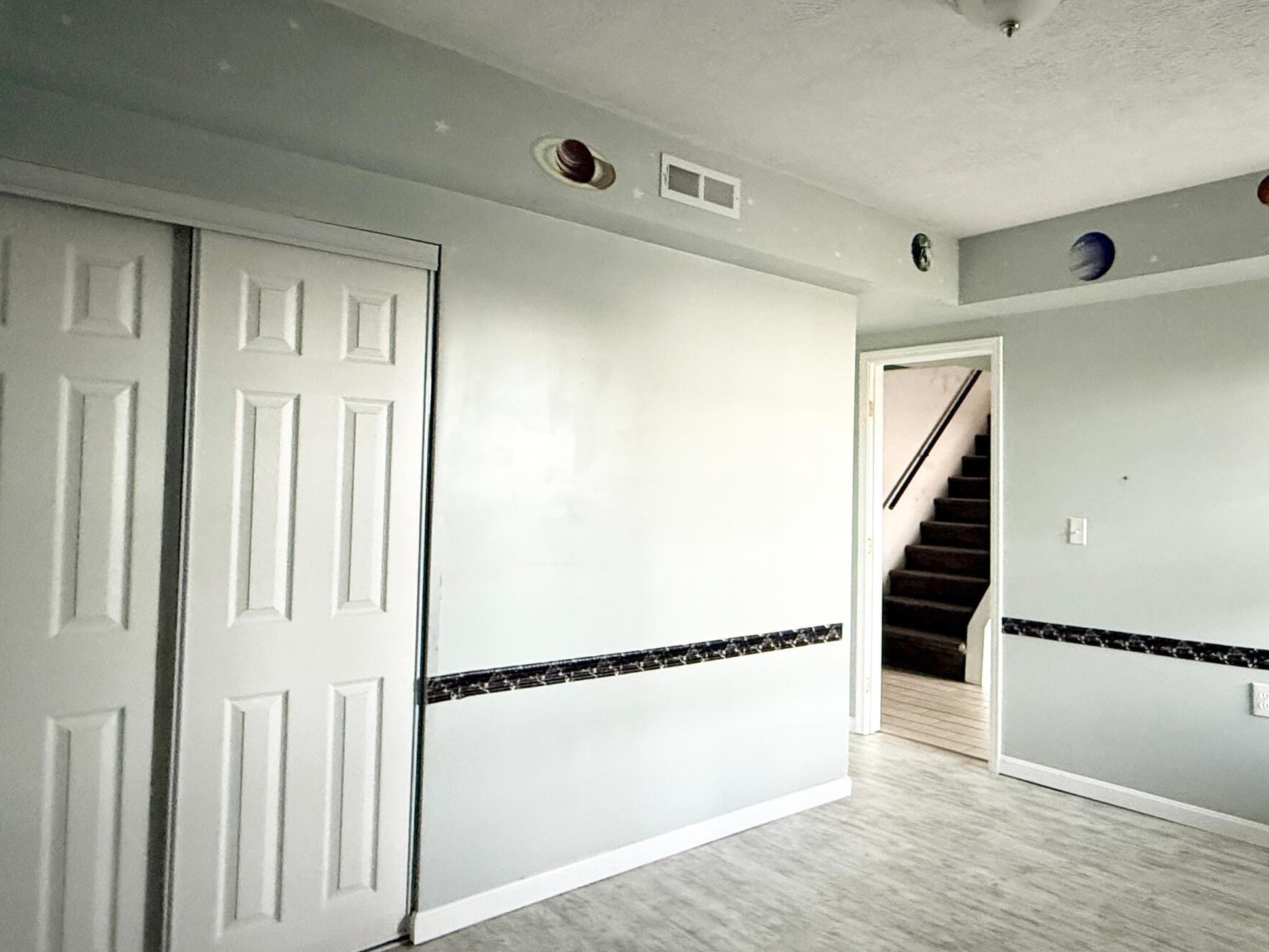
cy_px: 452
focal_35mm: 24
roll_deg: -1.3
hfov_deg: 70.8
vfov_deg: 56.8
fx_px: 880
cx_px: 766
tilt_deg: +1.5
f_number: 2.2
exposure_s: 1/60
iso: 640
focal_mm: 2.22
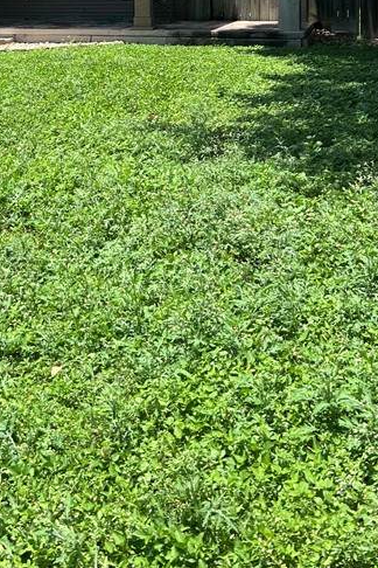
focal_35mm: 57
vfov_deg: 32.4
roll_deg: +2.2
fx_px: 898
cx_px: 69
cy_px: 7
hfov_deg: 23.4
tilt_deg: -2.4
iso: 50
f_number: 1.5
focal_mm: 5.7
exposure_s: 1/3968
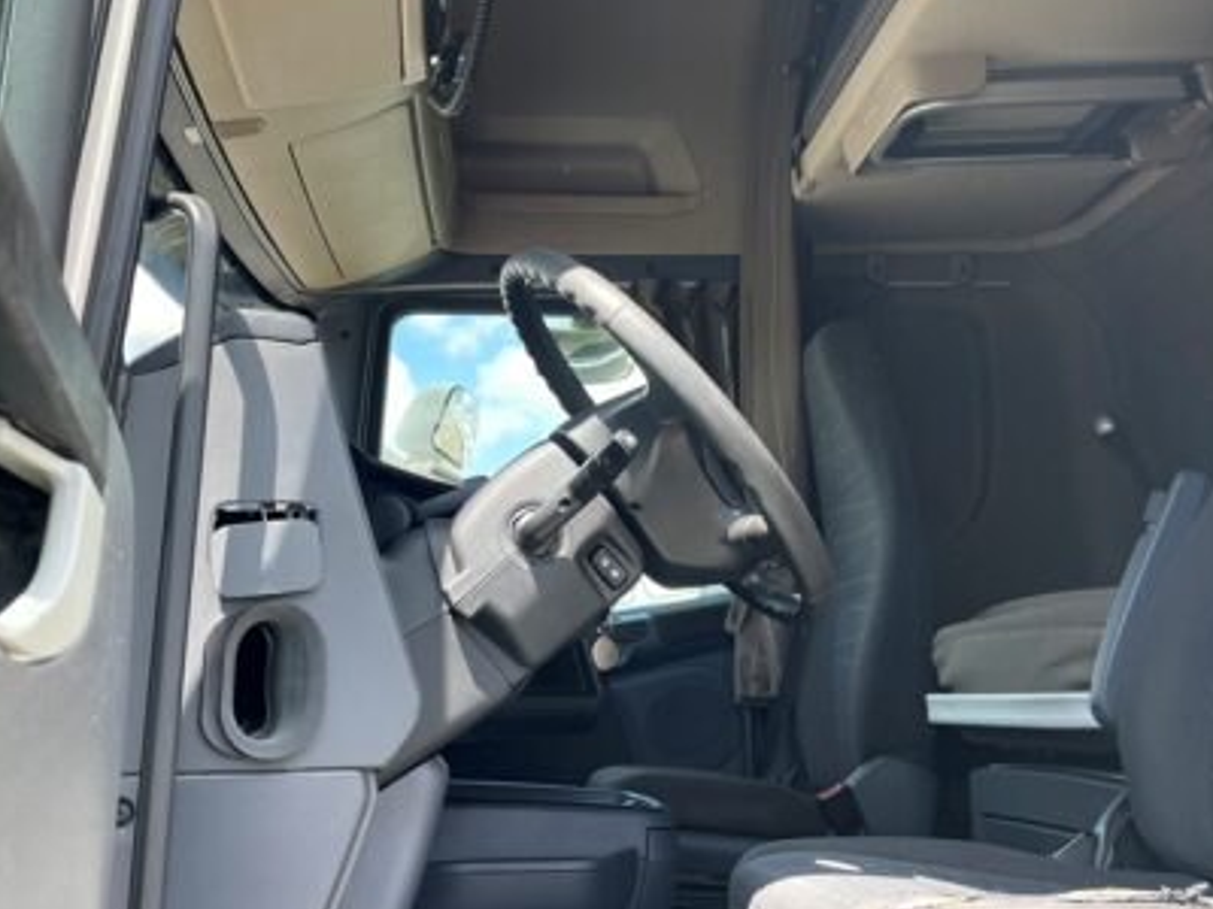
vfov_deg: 36.2
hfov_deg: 47.8
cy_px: 258
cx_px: 561
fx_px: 1367
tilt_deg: +17.8
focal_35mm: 39
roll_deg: +0.6
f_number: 1.6
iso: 32
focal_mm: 4.2
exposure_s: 1/421
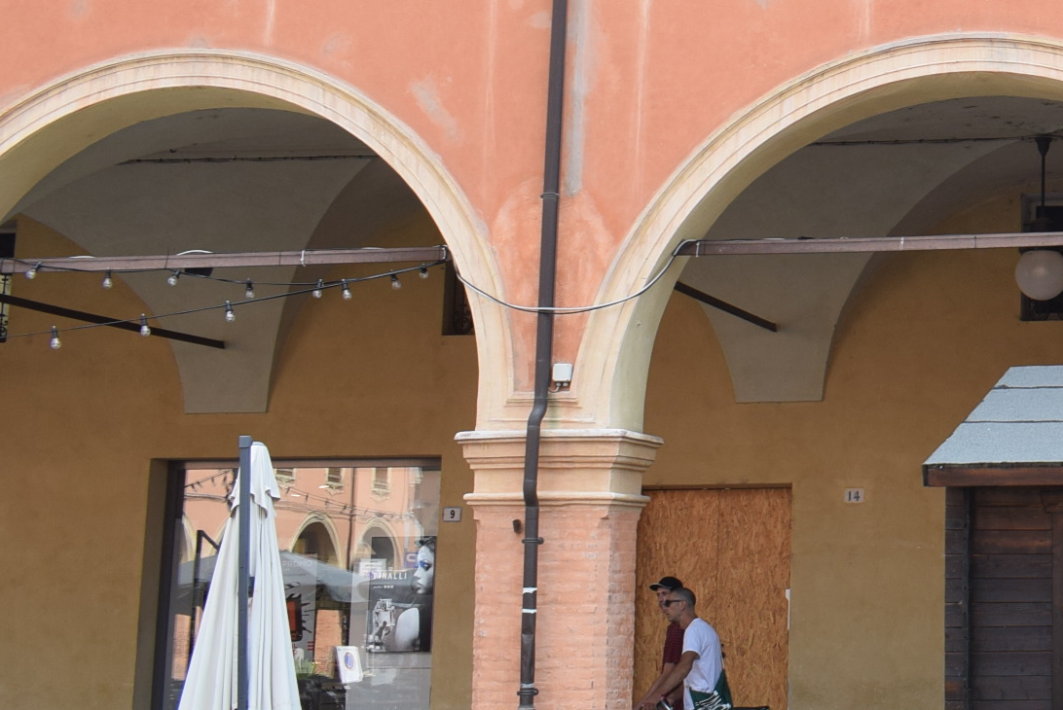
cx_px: 1358
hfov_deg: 24.2
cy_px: 93
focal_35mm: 74
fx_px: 2187
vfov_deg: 18.2
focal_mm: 18
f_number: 8
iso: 250
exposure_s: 1/250
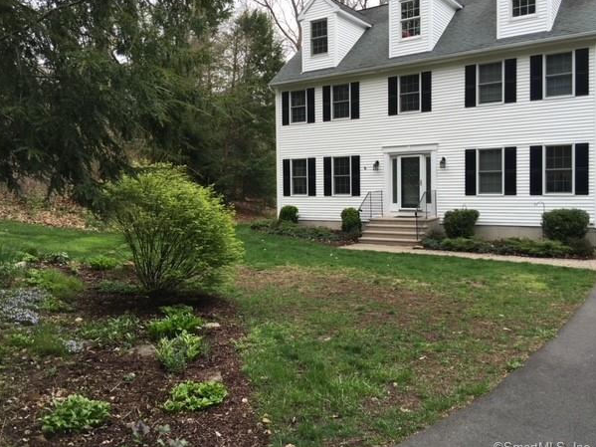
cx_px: 314
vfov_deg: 45.4
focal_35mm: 31
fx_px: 534
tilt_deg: -0.5
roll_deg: +1.6
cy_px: 218
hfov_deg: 58.3
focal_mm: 4.15
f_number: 2.2
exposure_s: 1/310
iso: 25
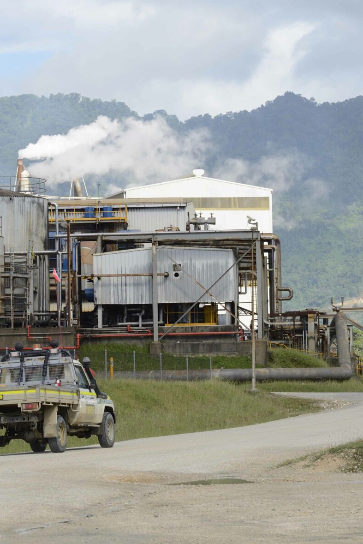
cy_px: 42
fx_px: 2297
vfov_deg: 13.4
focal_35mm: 152
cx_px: 5
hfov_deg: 9.0
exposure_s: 1/250
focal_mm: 70
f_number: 8
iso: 100
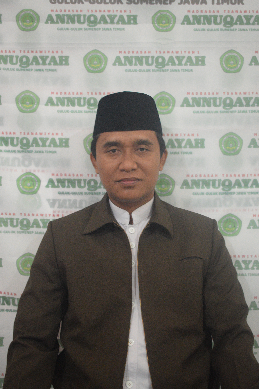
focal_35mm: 46
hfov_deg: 28.9
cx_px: 130
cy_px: 194
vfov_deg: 42.3
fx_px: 502
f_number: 4.2
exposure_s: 1/25
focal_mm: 31
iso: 2200
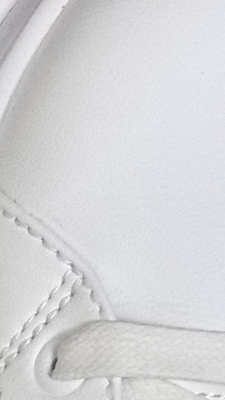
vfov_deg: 9.0
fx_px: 2428
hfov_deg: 5.3
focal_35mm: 229
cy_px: 702
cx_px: -125
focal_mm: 6.98
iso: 400
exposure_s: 1/33.3
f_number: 2
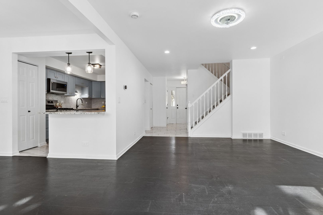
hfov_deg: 90.0
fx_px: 161
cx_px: 162
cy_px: 108
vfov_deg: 67.4
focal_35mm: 18
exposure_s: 1/40
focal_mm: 12
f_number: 8
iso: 250
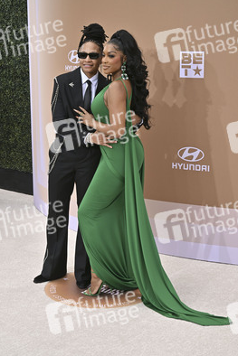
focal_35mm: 69
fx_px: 684
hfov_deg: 19.8
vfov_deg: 29.2
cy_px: 177
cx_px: 119
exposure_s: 1/320
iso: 400
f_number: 11
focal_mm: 68
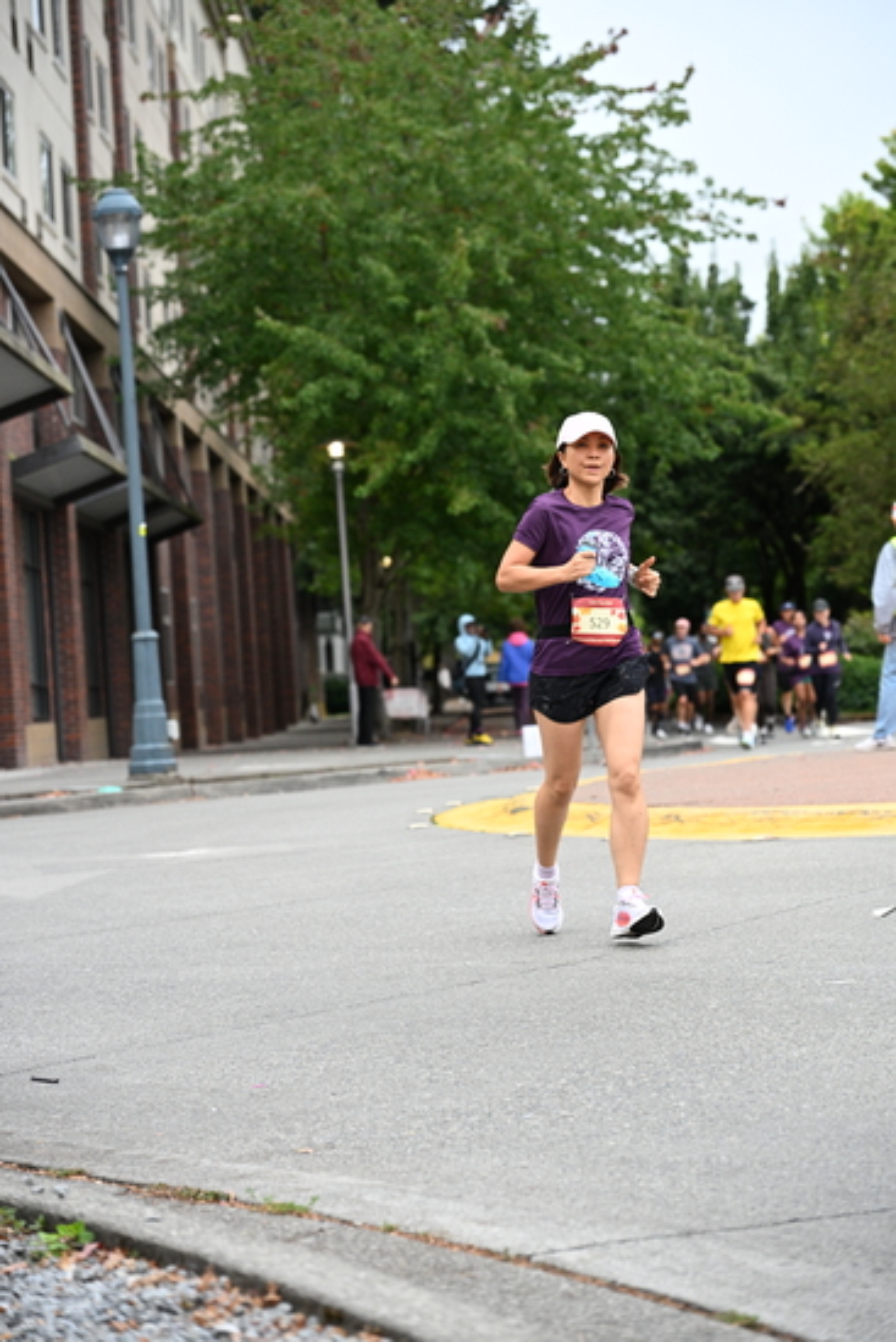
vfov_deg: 24.8
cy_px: 671
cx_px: 448
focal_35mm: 82
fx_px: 3059
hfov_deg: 16.7
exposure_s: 1/800
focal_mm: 82
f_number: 4
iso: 1600
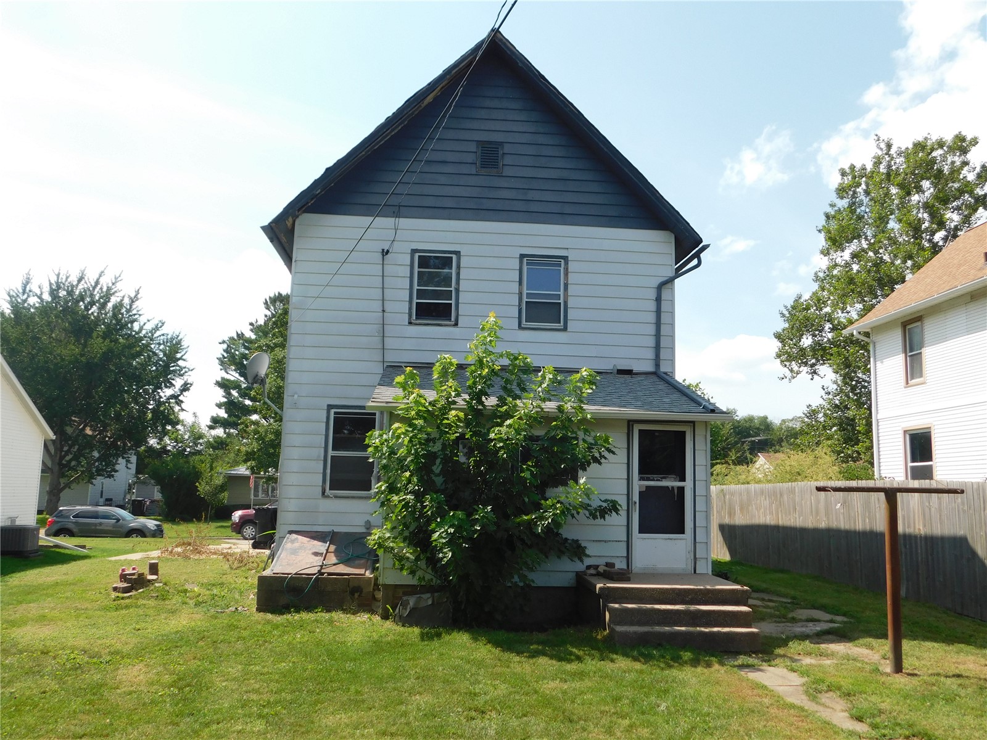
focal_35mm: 30
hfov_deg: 60.0
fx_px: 855
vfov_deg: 46.8
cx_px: 494
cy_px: 370
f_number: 3.2
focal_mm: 5.3
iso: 125
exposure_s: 1/1000
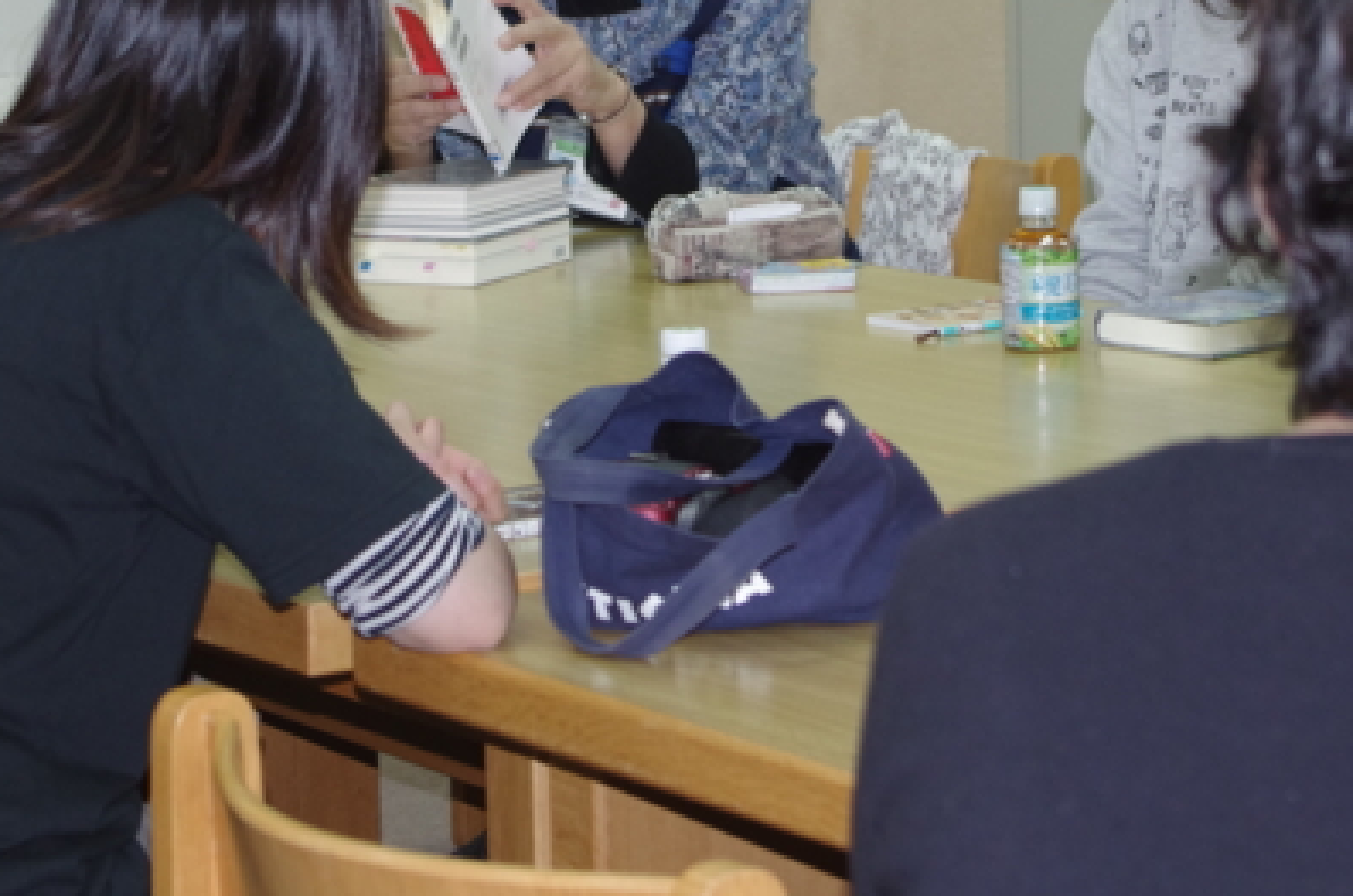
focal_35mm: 121
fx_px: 4538
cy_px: 146
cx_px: 746
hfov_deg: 17.0
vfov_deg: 11.2
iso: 800
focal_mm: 40
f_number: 4.5
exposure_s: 1/100
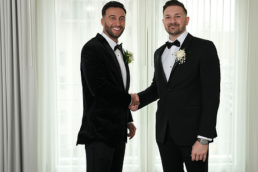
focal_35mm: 51
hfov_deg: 38.8
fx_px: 365
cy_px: 71
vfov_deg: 26.4
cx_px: 144
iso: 640
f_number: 4
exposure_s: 1/200
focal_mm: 39
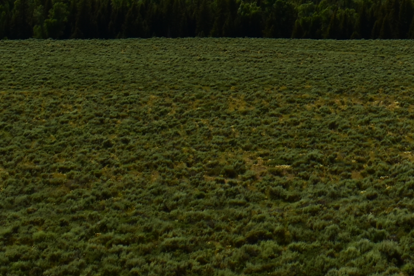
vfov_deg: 12.1
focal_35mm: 108
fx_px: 1242
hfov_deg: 18.6
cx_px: 380
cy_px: -139
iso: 250
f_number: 4.5
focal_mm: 18
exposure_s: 1/4000
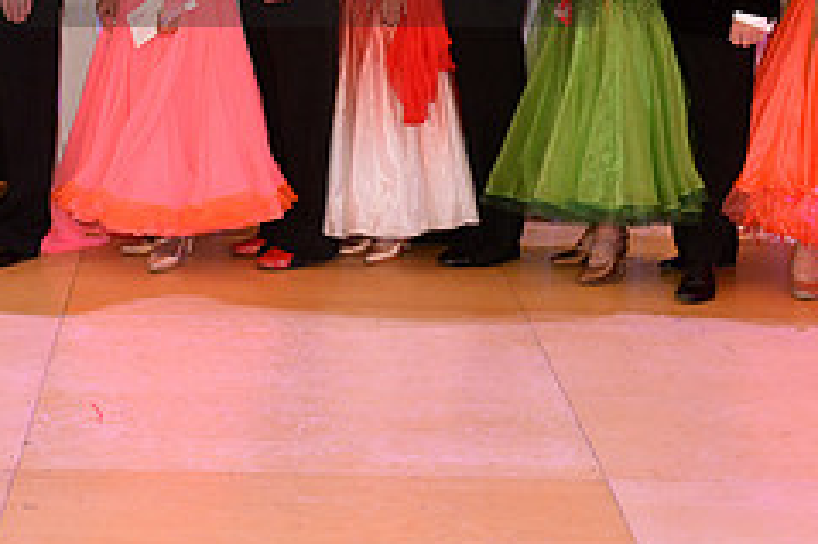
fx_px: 2202
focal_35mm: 97
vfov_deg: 13.8
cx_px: 222
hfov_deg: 20.9
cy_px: -63
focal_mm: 40
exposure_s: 1/250
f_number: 5
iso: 2000
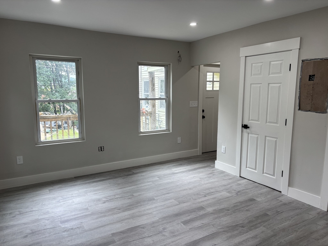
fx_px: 246
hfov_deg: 67.3
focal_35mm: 26
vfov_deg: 53.1
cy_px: 123
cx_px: 164
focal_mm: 5.96
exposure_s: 1/120
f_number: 1.6
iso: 40
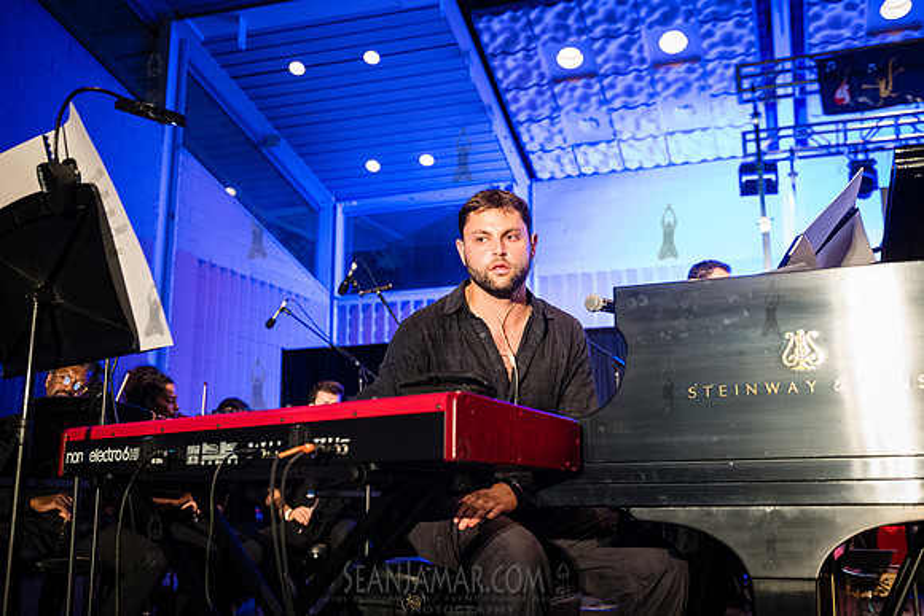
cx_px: 462
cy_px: 308
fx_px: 965
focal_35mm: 38
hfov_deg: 51.2
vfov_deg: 35.4
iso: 5000
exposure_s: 1/160
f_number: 3.2
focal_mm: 36
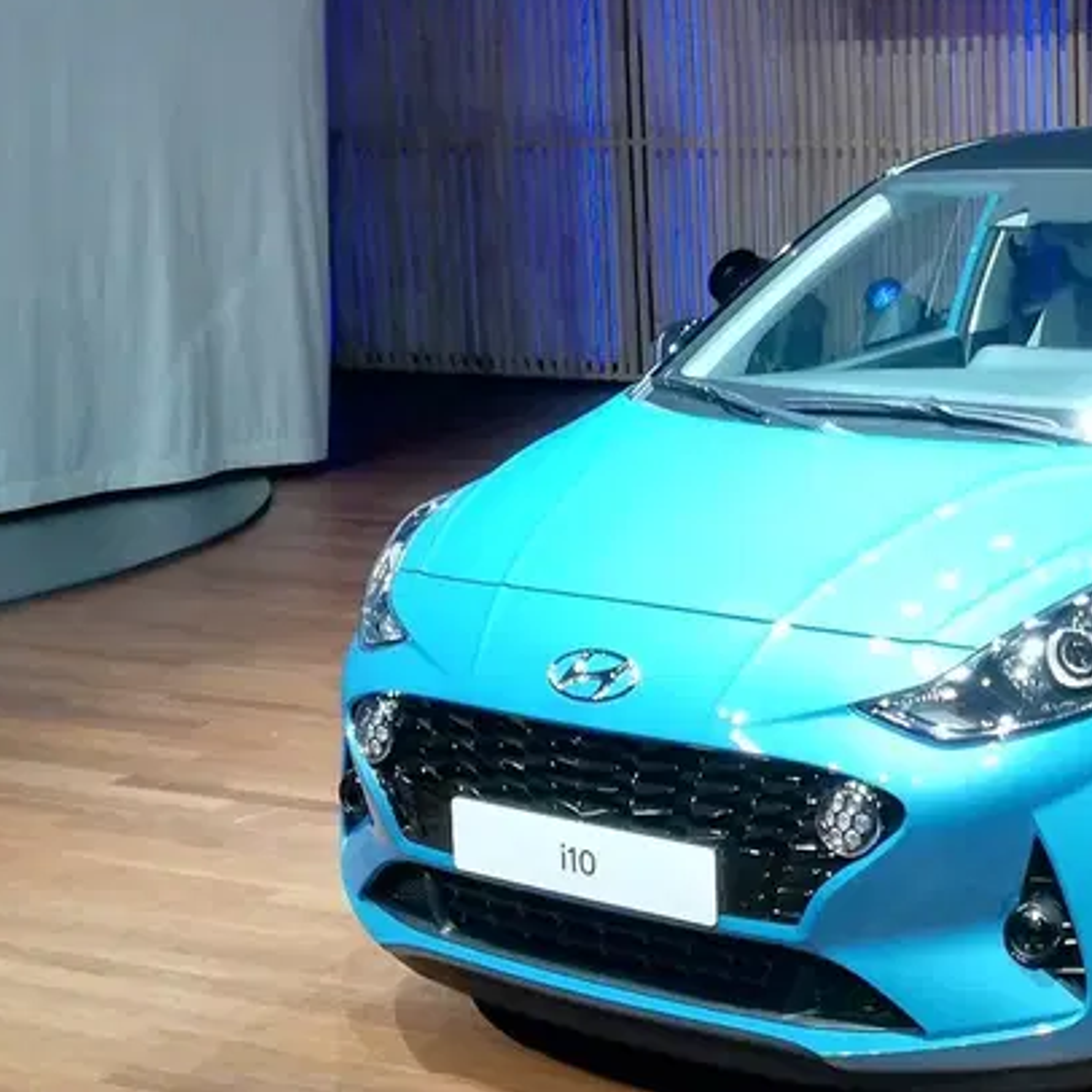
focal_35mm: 68
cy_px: 325
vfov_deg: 25.2
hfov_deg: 24.5
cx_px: 1019
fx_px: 2427
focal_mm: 3.81
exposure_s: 1/50
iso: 125
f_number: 2.2
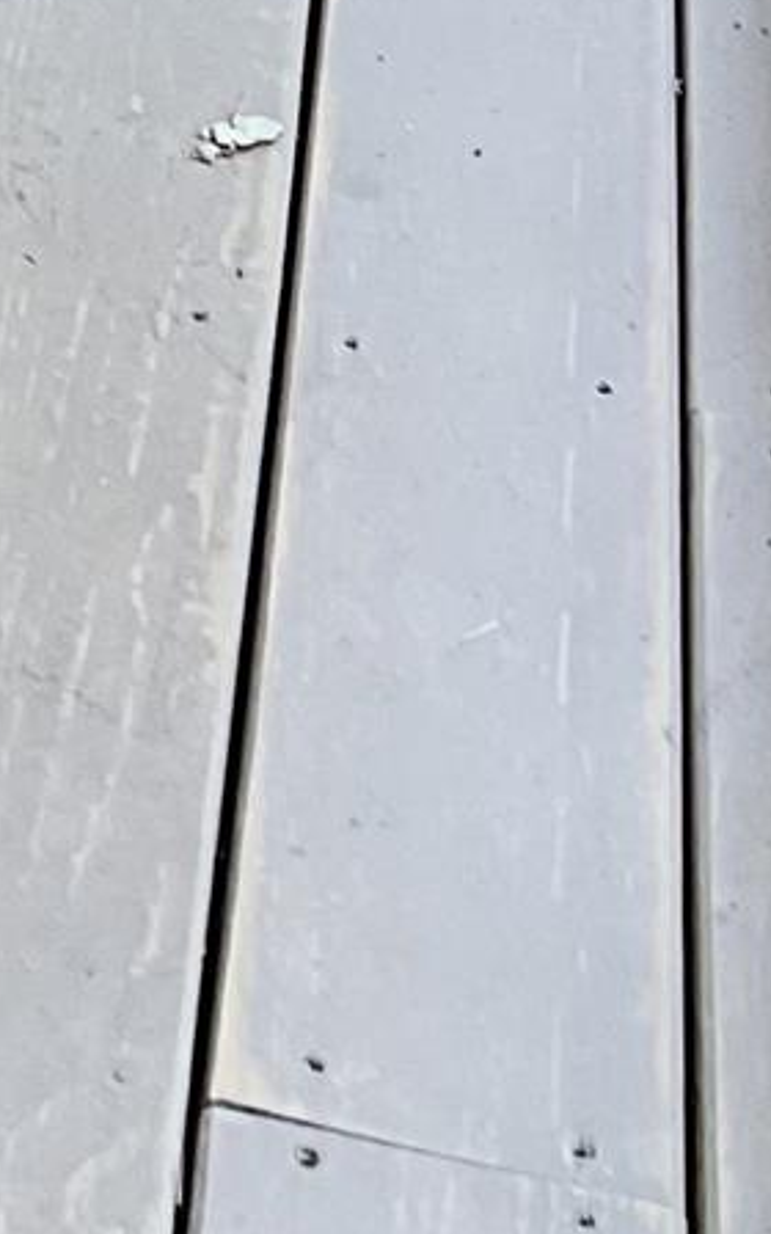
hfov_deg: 7.7
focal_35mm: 158
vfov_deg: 10.9
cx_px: -1147
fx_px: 5312
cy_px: -1892
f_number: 1.8
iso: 40
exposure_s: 1/120
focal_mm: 3
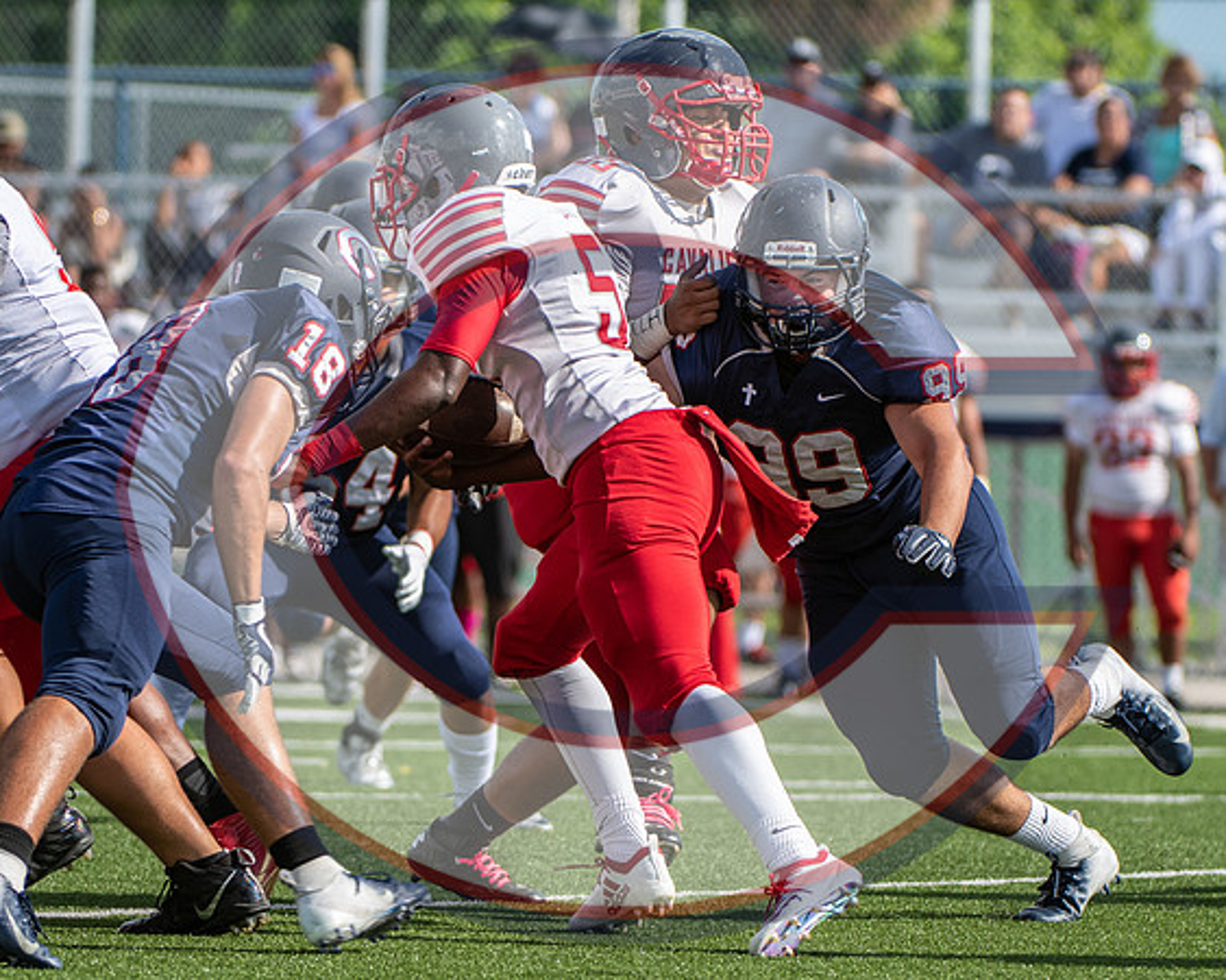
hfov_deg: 4.7
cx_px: 534
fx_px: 14850
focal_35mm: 409
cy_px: 507
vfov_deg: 3.8
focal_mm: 200
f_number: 4
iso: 110
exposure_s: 1/1000
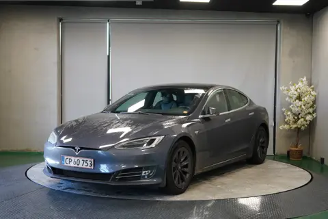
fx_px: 474
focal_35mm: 52
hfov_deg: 38.2
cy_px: 110
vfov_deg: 26.0
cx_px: 164
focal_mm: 52
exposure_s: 1/160
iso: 2500
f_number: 5
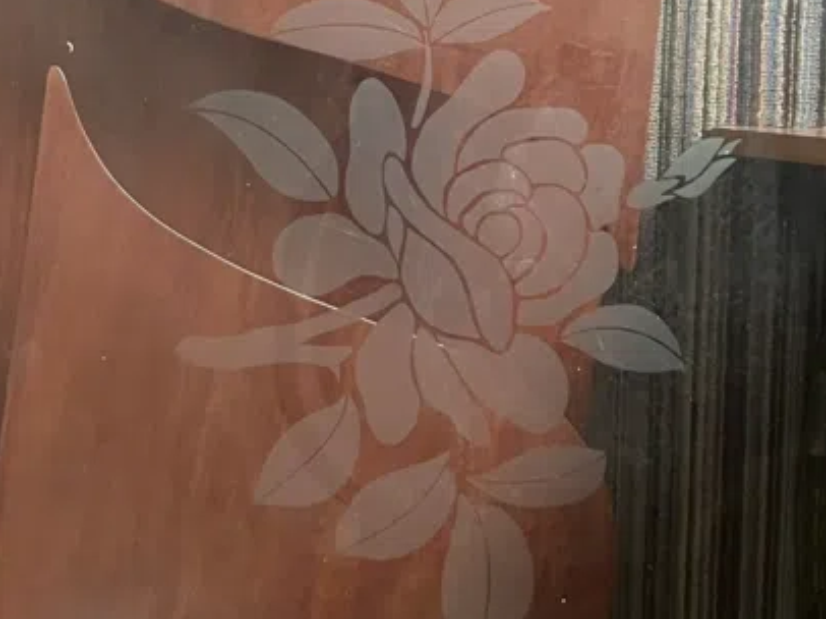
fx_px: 978
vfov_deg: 34.6
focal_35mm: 41
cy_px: 179
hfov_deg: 45.1
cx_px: 271
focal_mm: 5.1
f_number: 1.6
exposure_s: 1/33
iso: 500
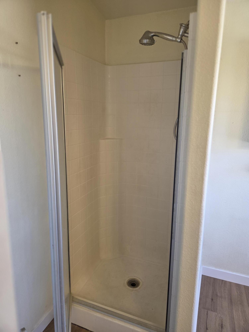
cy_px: 166
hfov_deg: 58.9
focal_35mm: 23
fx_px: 221
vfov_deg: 73.9
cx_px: 124
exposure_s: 1/120
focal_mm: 5.4
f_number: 1.8
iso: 160
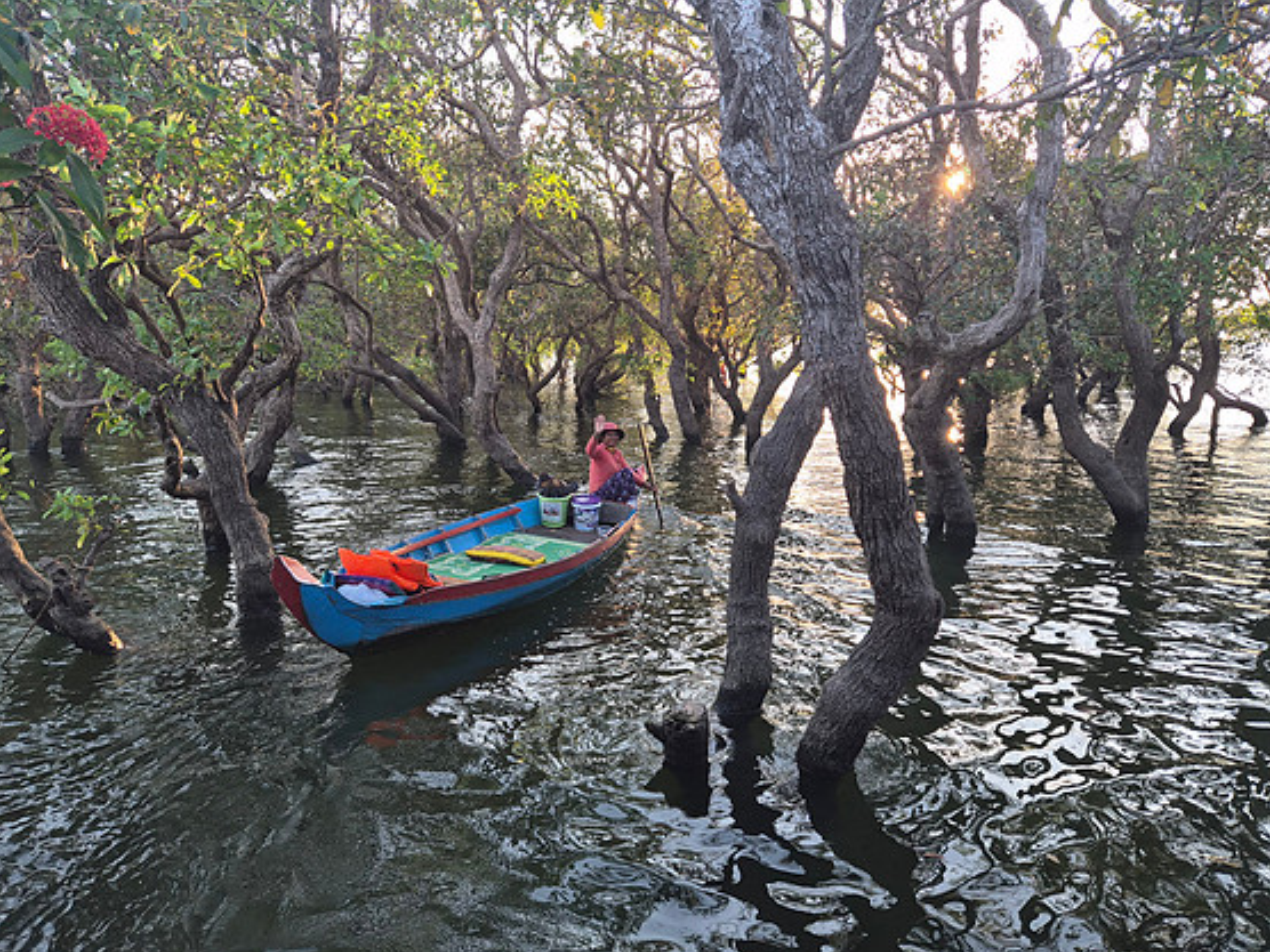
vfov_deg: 56.8
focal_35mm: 24
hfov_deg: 71.6
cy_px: 494
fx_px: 881
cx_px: 637
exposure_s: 1/180
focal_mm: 5.4
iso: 40
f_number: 1.8
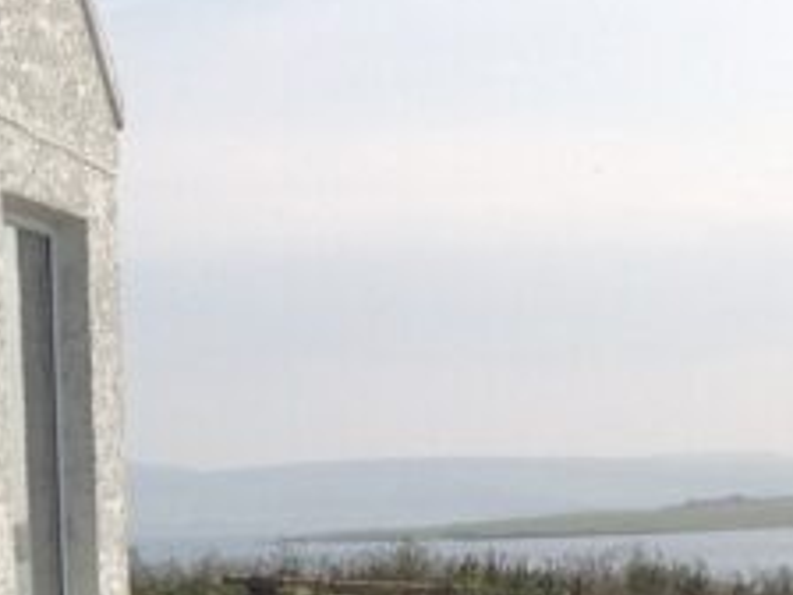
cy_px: 820
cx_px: -566
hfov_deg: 11.6
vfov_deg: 9.1
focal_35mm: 160
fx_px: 3665
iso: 64
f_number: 2.4
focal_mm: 4.28
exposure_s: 1/3367
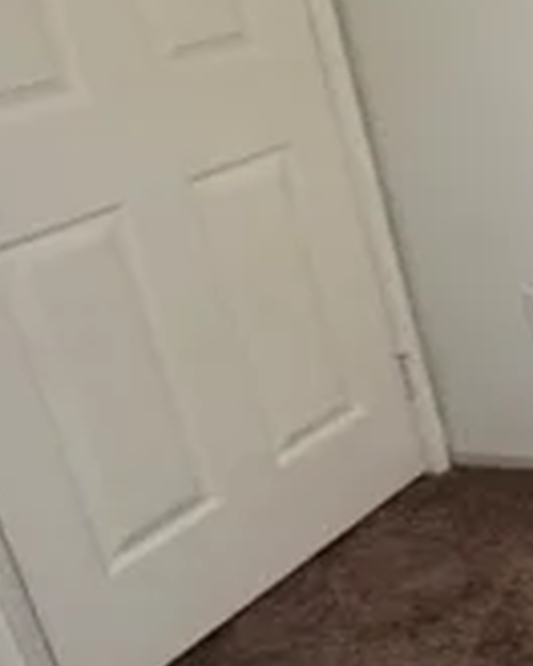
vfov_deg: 30.0
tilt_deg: -19.9
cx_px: 1314
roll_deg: -0.6
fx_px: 1223
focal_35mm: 62
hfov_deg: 14.5
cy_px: 170
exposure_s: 1/92
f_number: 2.2
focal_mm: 2.22
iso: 320
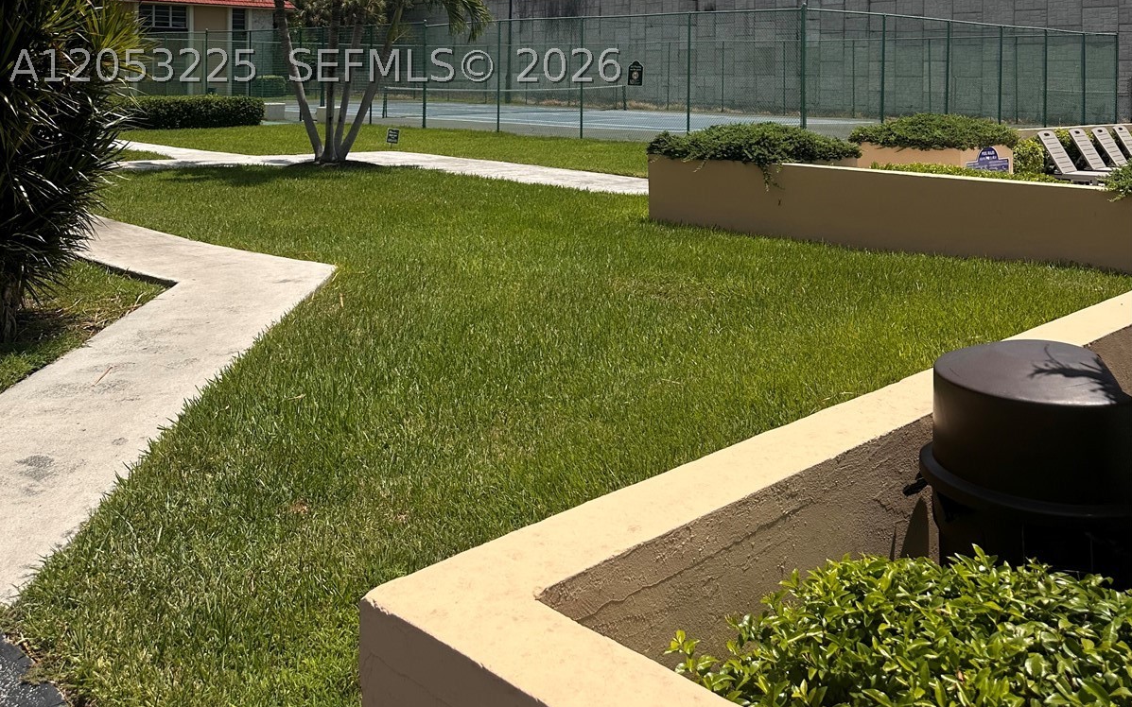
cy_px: 66
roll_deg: -2.0
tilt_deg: -0.9
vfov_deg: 35.0
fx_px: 1049
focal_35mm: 34
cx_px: 566
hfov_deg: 56.7
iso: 80
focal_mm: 6.86
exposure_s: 1/7042
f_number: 1.78
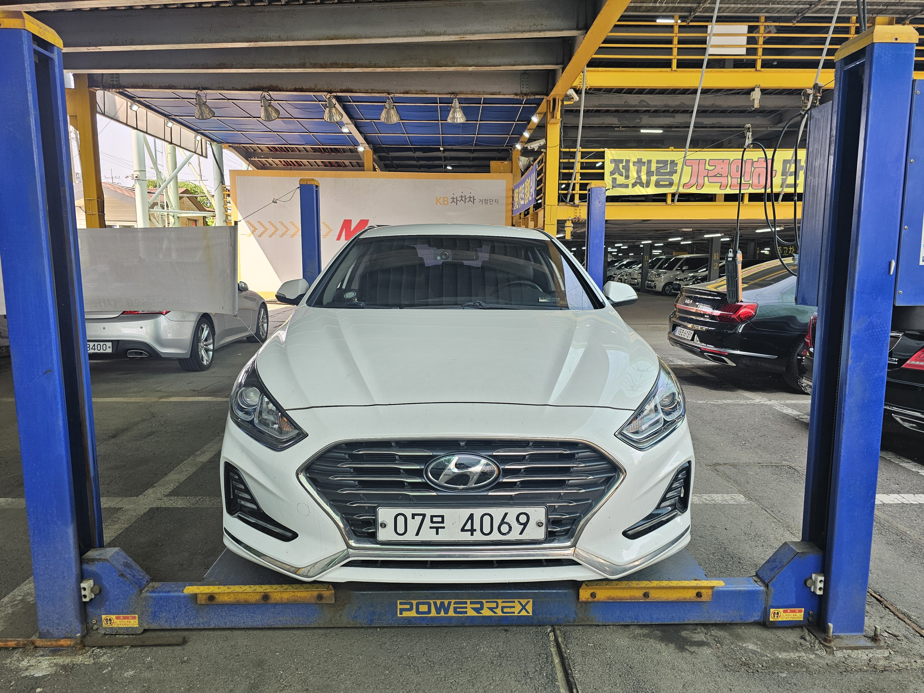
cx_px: 462
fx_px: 614
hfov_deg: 73.9
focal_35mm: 23
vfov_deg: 58.9
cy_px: 346
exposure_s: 1/120
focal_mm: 6.3
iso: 32
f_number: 1.7
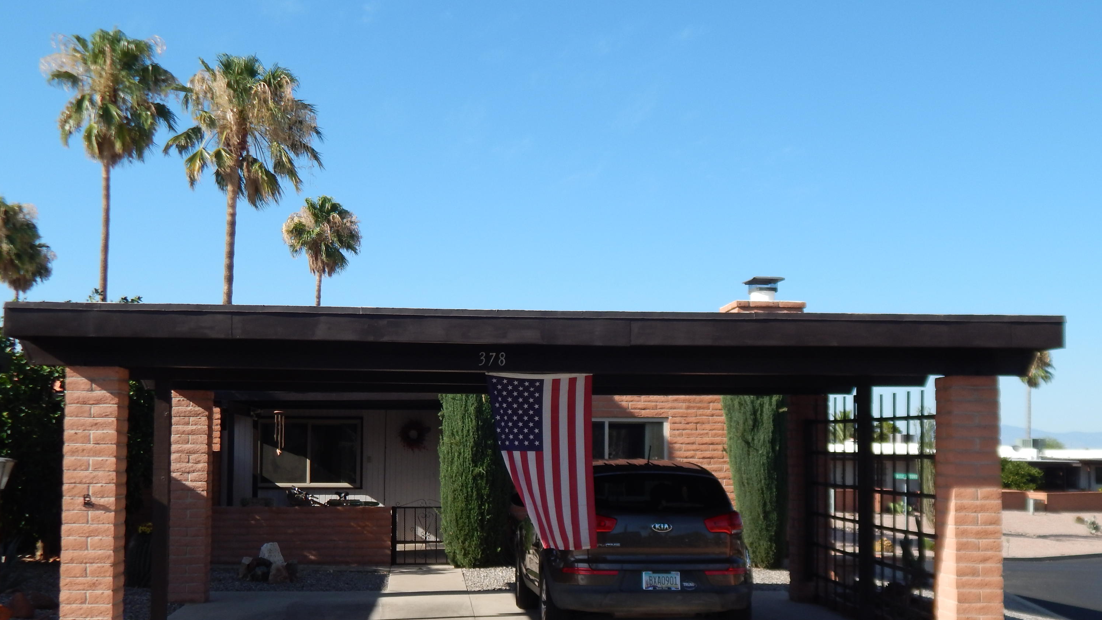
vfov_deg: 25.4
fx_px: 1373
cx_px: 550
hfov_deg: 43.7
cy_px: 388
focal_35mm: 47
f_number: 3.6
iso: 125
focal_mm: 7.7
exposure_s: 1/1000
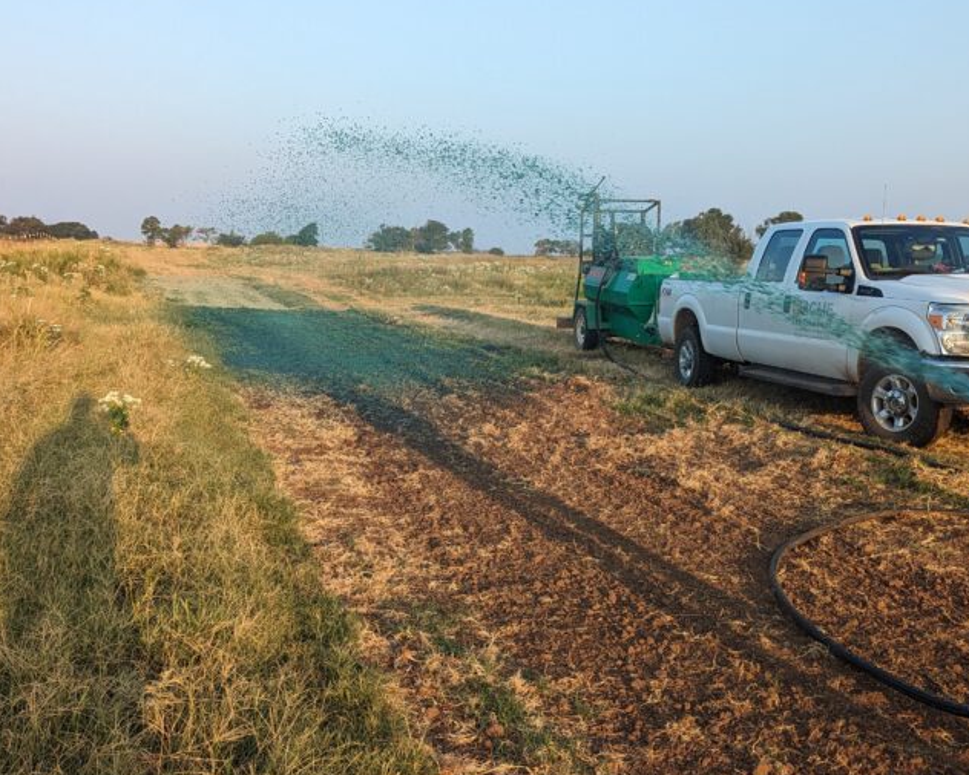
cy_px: 401
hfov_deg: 47.9
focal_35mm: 38
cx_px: 526
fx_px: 1090
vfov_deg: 39.2
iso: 48
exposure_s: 1/647
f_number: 1.85
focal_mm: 6.81
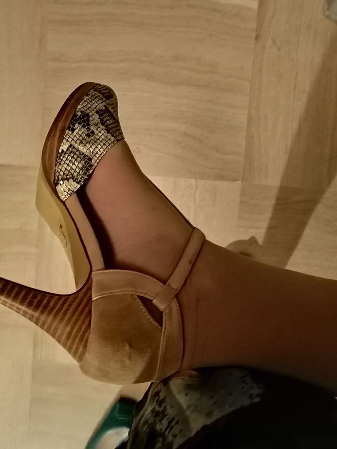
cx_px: 168
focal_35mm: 26
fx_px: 337
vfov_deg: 67.3
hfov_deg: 53.1
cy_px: 224
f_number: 1.8
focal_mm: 3.62
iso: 800
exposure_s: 4
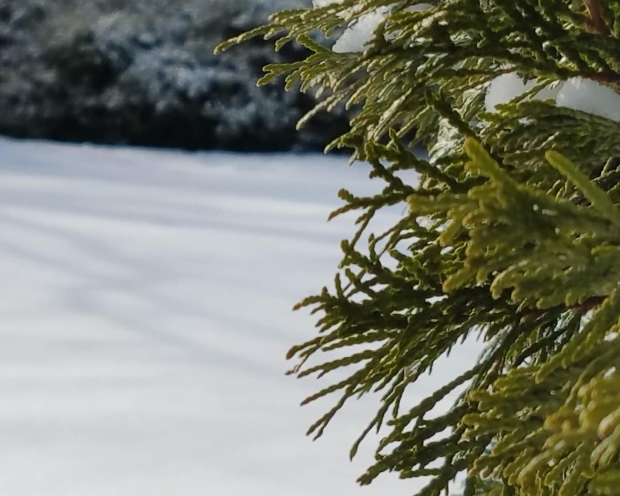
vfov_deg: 51.5
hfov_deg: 62.2
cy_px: 255
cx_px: 328
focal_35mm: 28
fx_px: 514
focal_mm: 4.2
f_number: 1.7
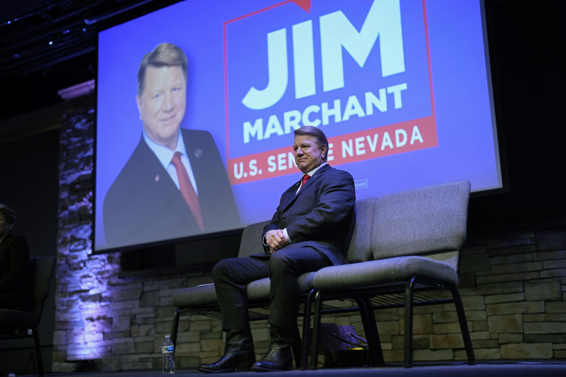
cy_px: 188
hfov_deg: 39.6
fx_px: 786
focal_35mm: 50
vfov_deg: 27.0
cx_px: 283
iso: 640
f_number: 1.2
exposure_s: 1/640
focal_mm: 50
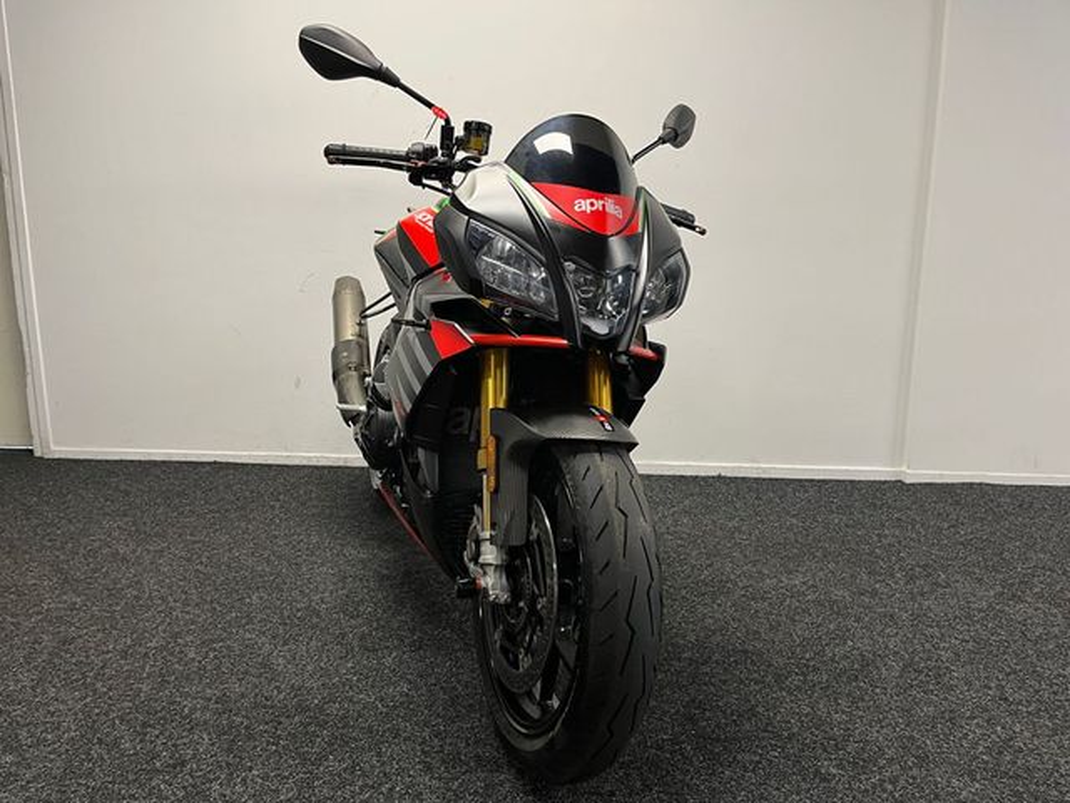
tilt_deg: -11.0
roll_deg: +0.0
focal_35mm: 26
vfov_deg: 53.1
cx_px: 535
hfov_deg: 67.3
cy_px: 402
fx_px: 804
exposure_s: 1/50
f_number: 1.6
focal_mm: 5.1
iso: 100
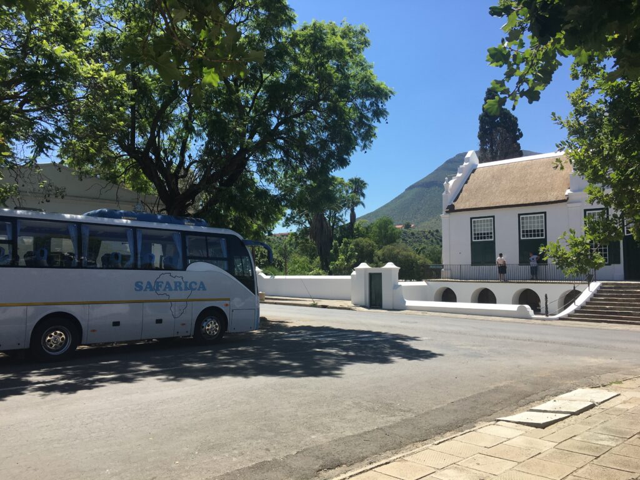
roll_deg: -0.1
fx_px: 536
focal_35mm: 29
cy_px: 240
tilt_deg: +3.7
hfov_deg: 61.7
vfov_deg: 48.2
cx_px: 320
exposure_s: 1/1148
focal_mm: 4.15
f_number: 2.2
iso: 25
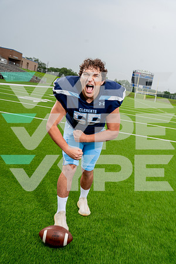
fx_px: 323
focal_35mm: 44
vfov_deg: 44.5
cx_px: 88
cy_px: 132
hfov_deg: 30.5
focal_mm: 44
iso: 160
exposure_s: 1/250
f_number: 6.3
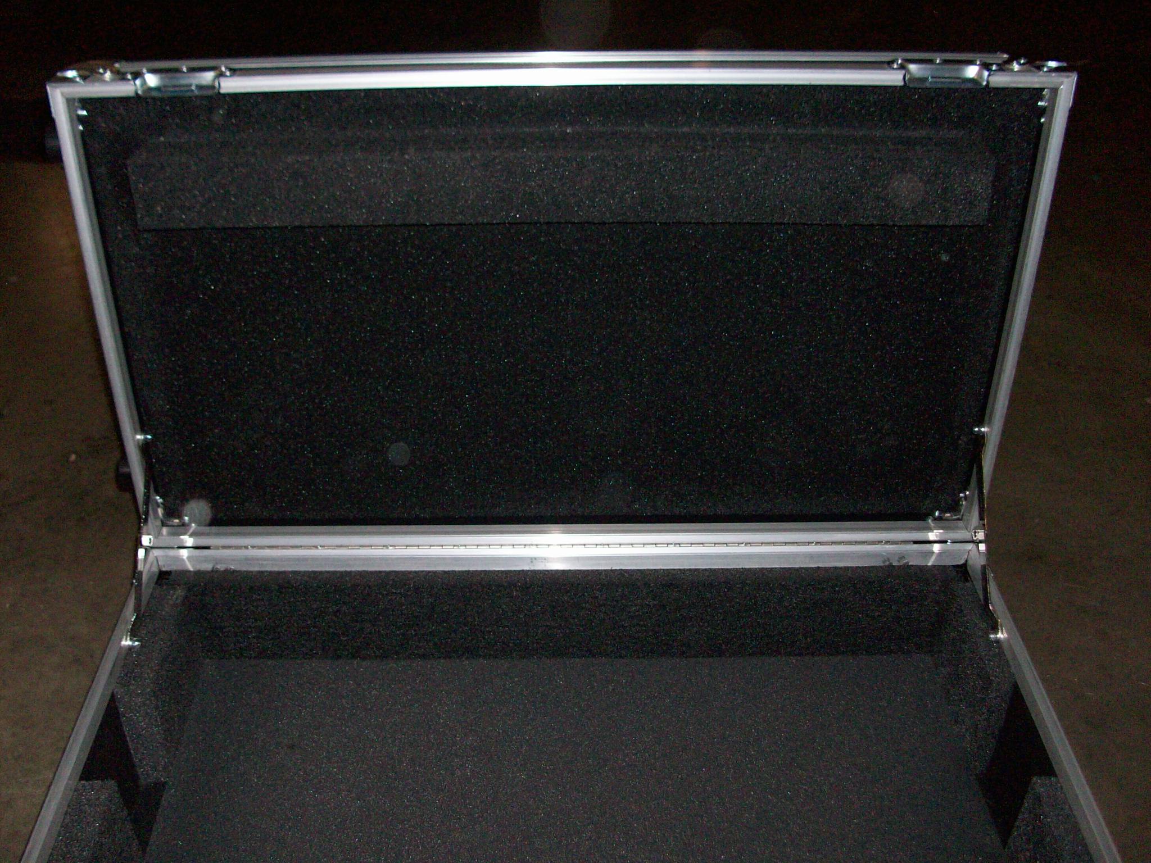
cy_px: 432
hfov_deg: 54.0
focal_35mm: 34
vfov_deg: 41.8
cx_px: 576
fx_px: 1131
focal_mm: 5.7
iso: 160
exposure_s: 1/60
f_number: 2.8
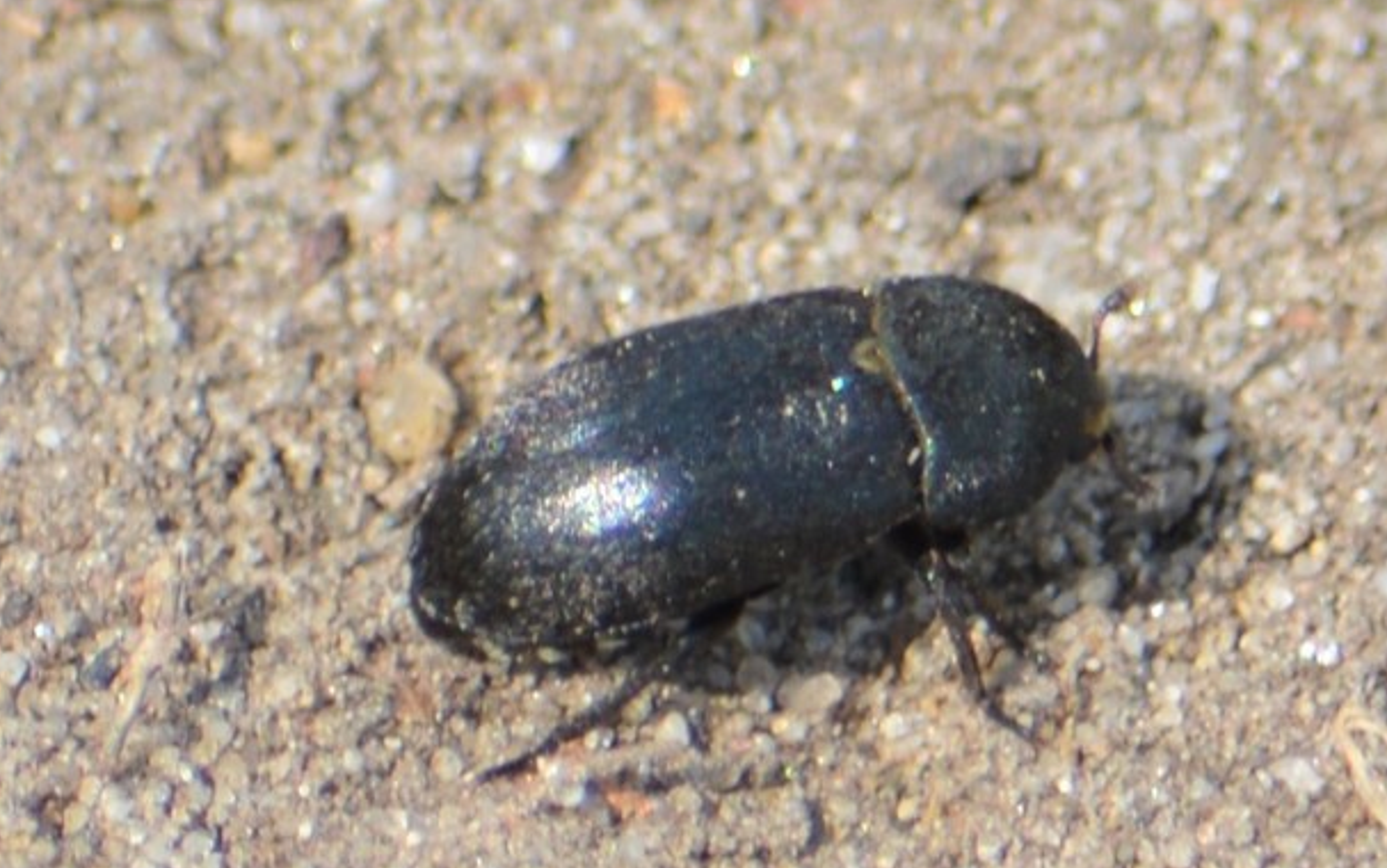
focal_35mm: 725
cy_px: 525
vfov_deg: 1.8
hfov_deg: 2.9
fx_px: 27418
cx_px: 804
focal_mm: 300
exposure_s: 1/200
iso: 100
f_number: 8
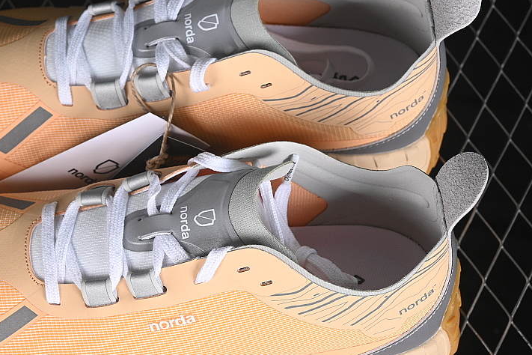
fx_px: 1685
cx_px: 171
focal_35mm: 114
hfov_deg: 17.9
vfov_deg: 12.0
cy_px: 196
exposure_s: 1/80
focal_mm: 50
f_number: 7.1
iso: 160
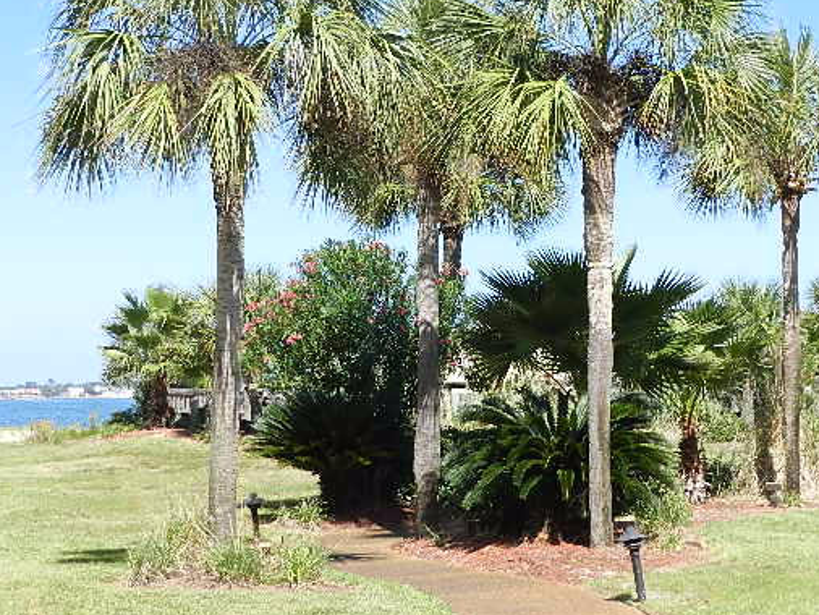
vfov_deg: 21.9
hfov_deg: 28.9
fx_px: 1586
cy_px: 249
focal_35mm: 67
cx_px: 477
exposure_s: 1/500
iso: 160
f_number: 4.4
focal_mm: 9.4
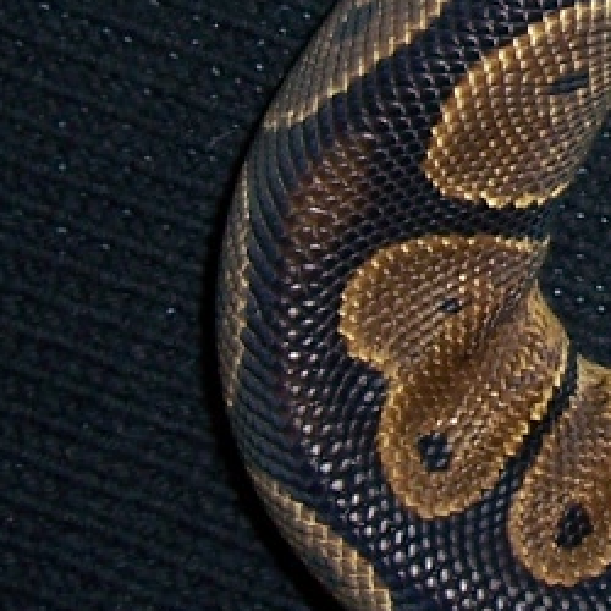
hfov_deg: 11.8
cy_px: -15
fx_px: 2876
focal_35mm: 144
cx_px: 821
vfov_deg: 12.0
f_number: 2.7
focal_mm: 5.6
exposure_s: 1/60
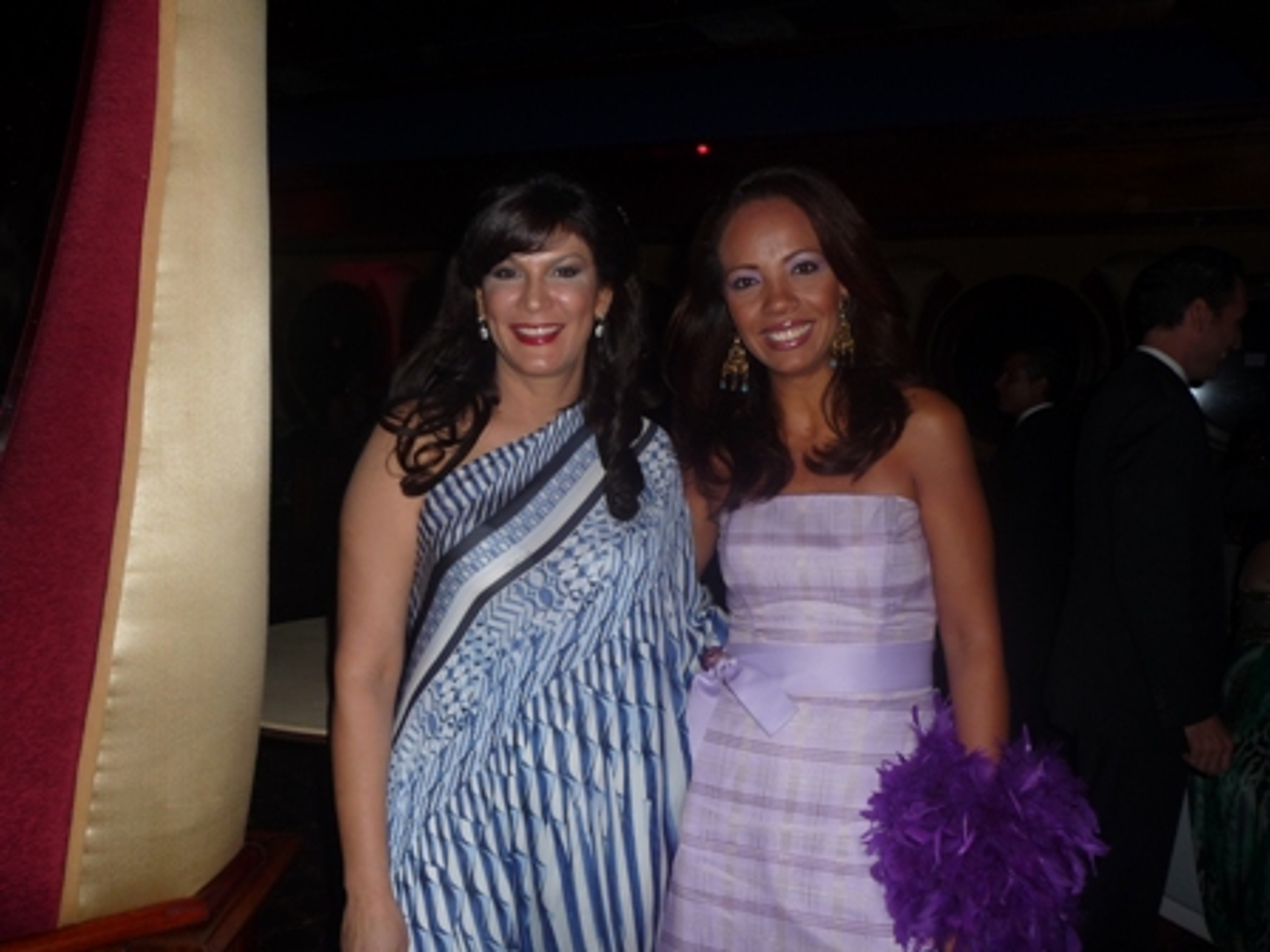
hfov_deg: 60.0
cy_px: 476
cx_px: 635
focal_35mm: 30
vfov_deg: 46.8
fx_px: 1101
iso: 100
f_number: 3.4
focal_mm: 5
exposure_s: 1/30
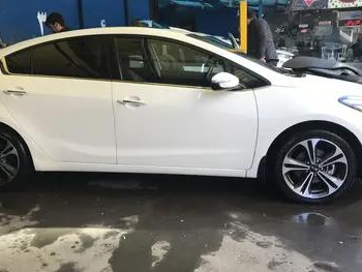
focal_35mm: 36
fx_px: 377
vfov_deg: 39.7
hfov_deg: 51.3
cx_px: 170
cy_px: 142
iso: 20
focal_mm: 3.99
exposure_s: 1/157
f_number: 1.8
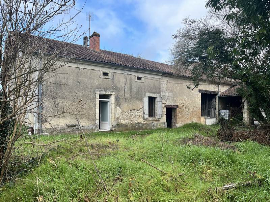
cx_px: 135
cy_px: 101
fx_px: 203
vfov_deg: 53.1
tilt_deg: +1.8
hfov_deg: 67.3
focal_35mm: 26
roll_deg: +0.2
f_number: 1.6
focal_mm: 5.1
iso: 50
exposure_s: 1/631
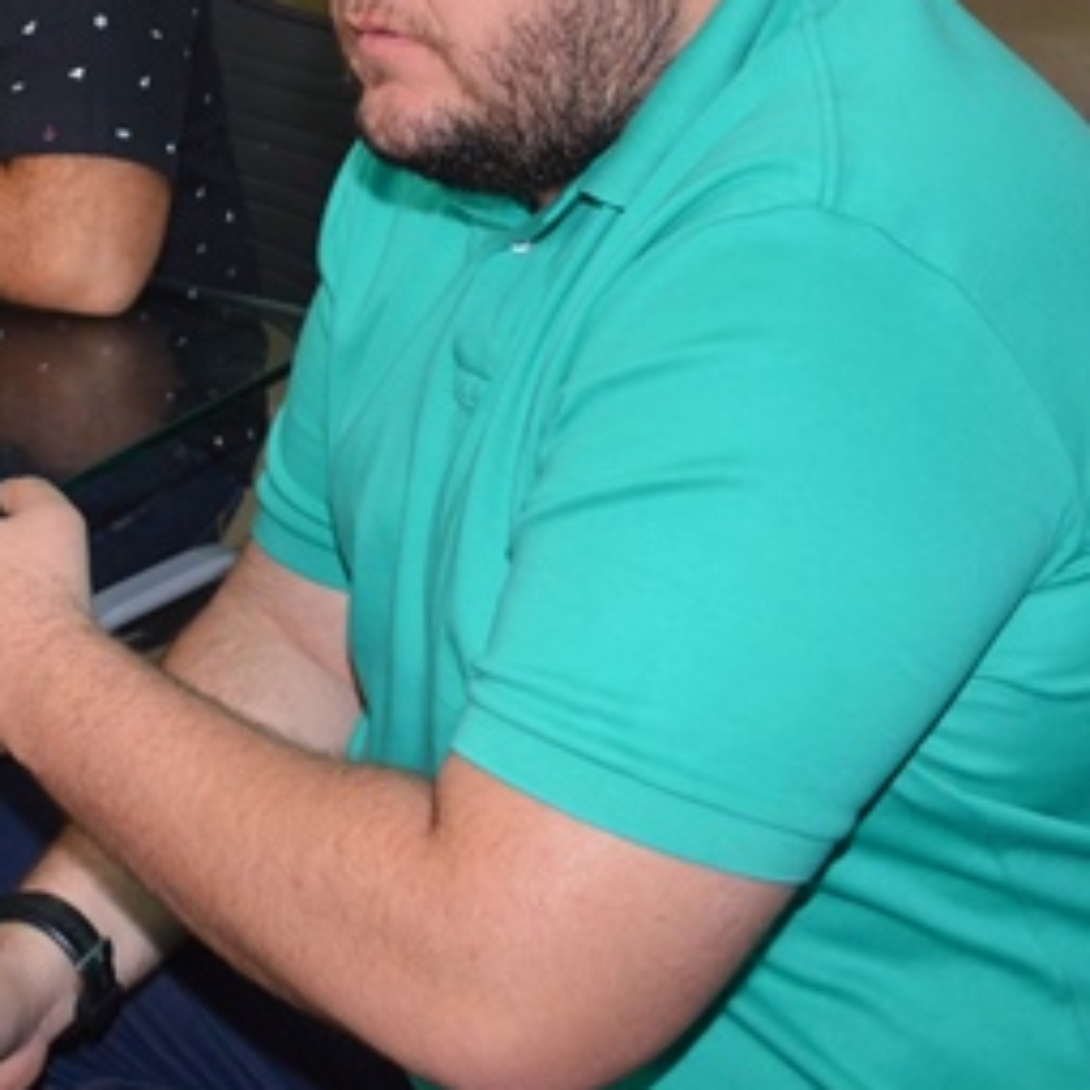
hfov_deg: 18.3
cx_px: -73
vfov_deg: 17.8
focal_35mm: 92
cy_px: -271
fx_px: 3277
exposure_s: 1/60
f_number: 4
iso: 400
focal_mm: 18
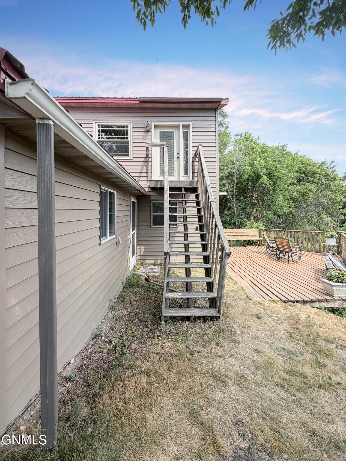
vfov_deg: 102.1
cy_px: 230
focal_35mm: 14
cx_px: 173
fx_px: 187
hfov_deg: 85.7
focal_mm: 2.22
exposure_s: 1/750
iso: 25
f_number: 2.2
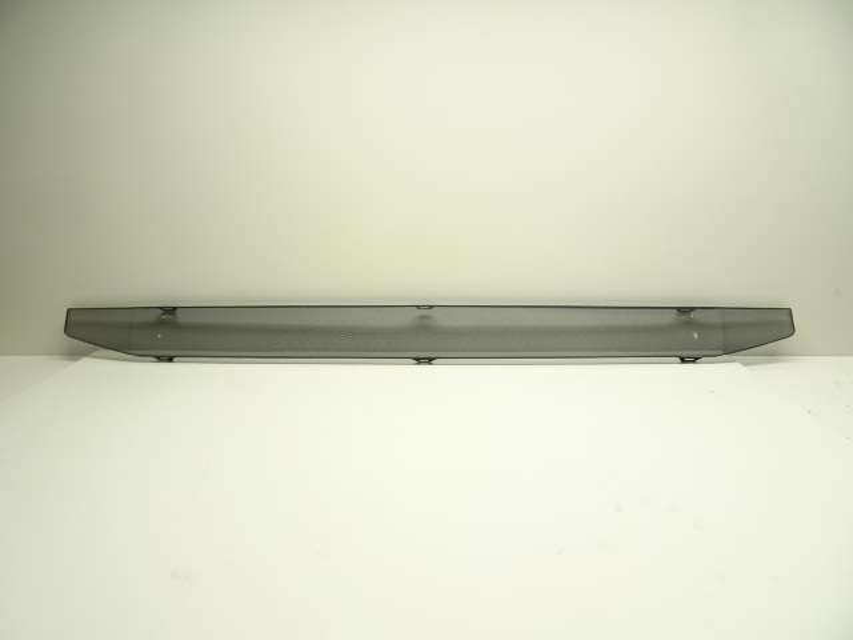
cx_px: 426
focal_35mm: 24
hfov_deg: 71.6
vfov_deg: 56.8
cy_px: 320
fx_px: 591
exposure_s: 1/40
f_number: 3.5
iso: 80
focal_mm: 4.1
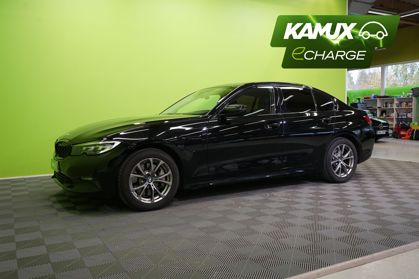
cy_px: 140
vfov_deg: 42.3
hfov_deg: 60.3
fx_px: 361
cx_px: 210
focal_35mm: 31
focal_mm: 31
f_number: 5.6
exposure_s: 1/30
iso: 640
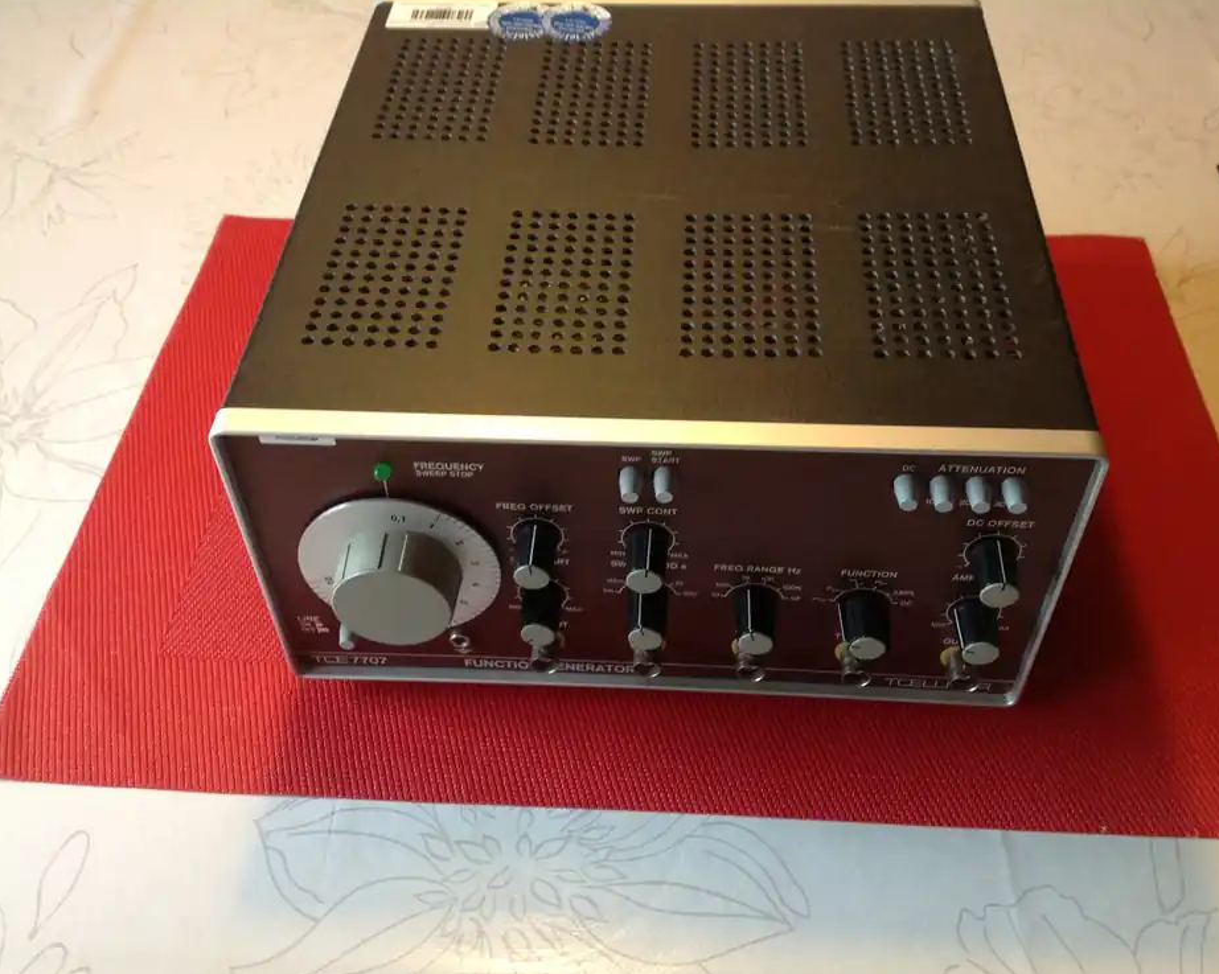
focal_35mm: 37
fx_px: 1334
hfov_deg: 49.1
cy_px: 489
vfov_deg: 40.1
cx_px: 617
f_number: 2.4
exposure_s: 1/15
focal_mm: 4.28
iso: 64
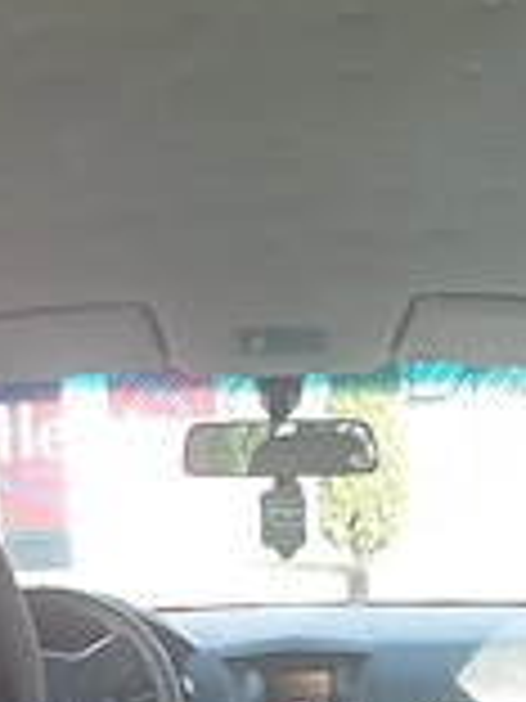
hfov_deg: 21.3
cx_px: 292
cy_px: 801
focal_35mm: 69
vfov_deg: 25.7
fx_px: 1398
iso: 92
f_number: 1.8
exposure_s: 1/50.3
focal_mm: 3.98
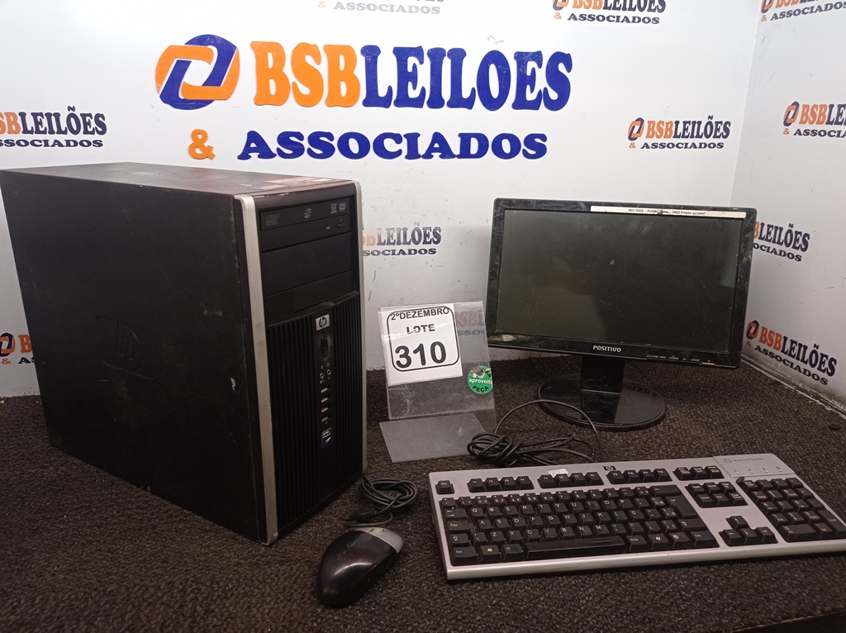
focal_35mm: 28
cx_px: 423
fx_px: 684
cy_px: 316
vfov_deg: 49.7
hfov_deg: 63.5
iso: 177
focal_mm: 4.7
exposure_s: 1/60
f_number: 1.79
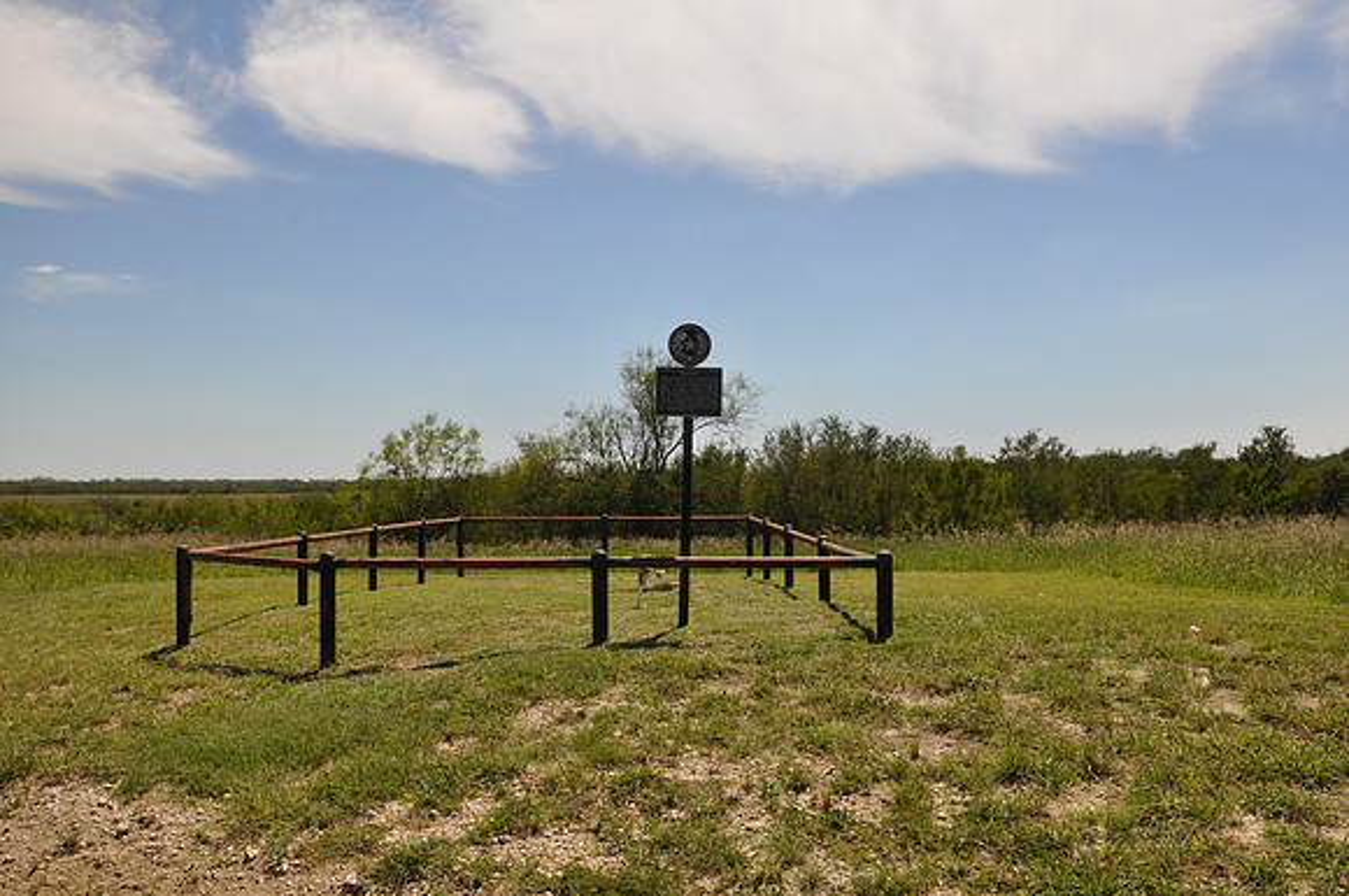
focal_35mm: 27
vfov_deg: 47.8
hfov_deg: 67.5
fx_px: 1010
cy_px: 448
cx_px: 674
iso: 200
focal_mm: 18
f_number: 13
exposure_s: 1/160
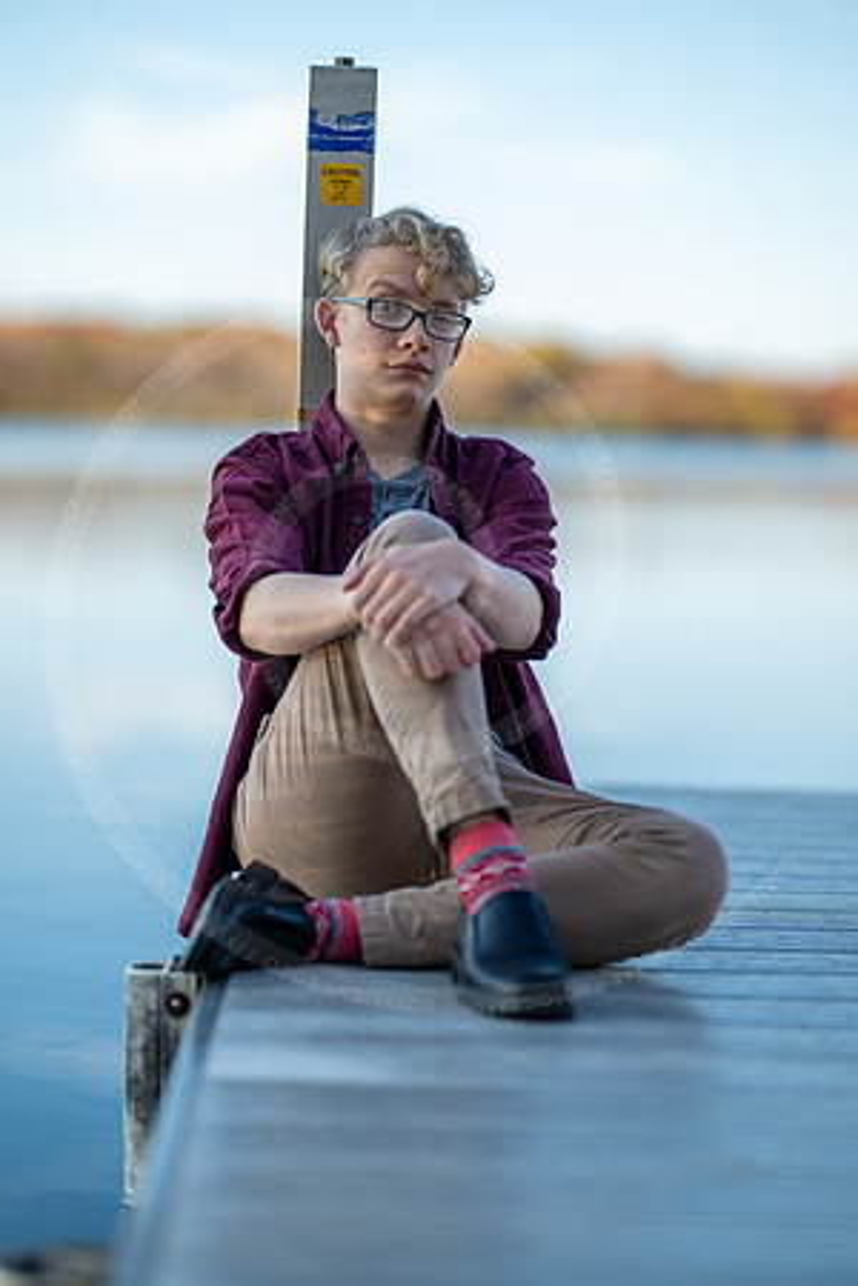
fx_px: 3039
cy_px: 643
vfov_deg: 23.9
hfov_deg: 16.1
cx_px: 429
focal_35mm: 85
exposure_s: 1/2000
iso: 125
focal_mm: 85
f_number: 1.2
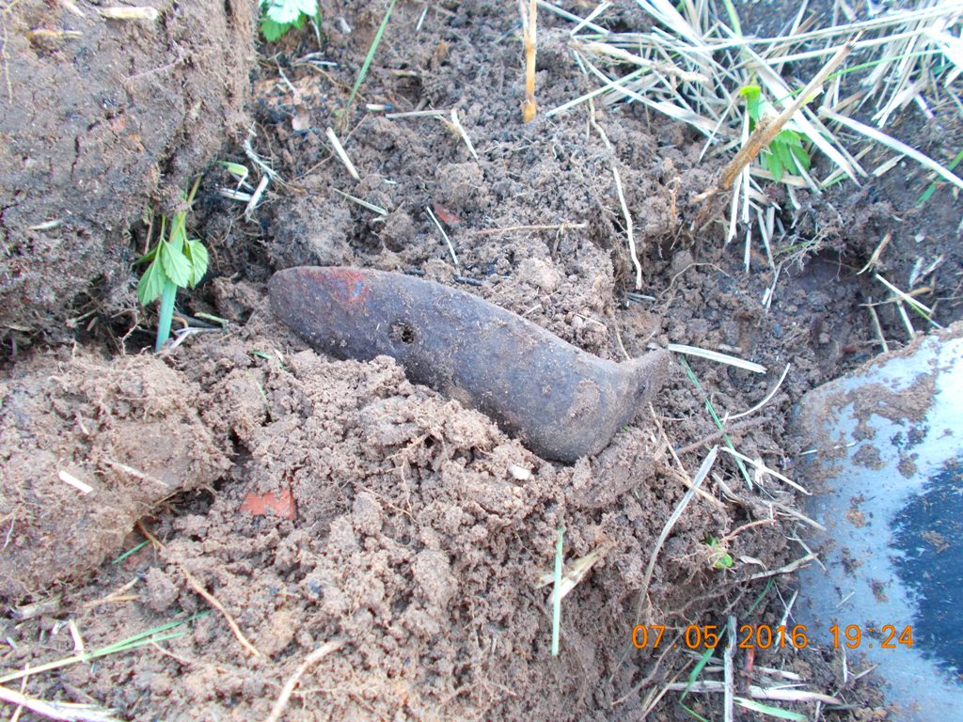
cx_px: 482
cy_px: 361
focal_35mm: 30
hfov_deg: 60.0
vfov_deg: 46.8
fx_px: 835
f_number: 3.4
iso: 200
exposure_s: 1/13
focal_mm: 5.3
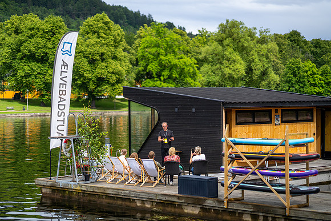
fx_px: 782
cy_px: 110
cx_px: 166
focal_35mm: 85
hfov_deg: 23.9
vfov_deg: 16.1
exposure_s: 1/6400
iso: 160
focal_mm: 85
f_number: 1.4
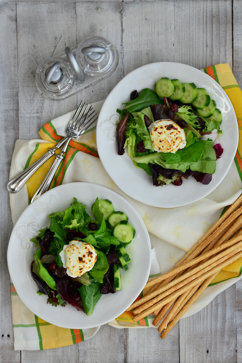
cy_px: 182
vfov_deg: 20.4
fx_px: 1007
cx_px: 121
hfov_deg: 13.7
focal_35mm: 100
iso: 800
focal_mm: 100
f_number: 6.3
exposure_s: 1/125
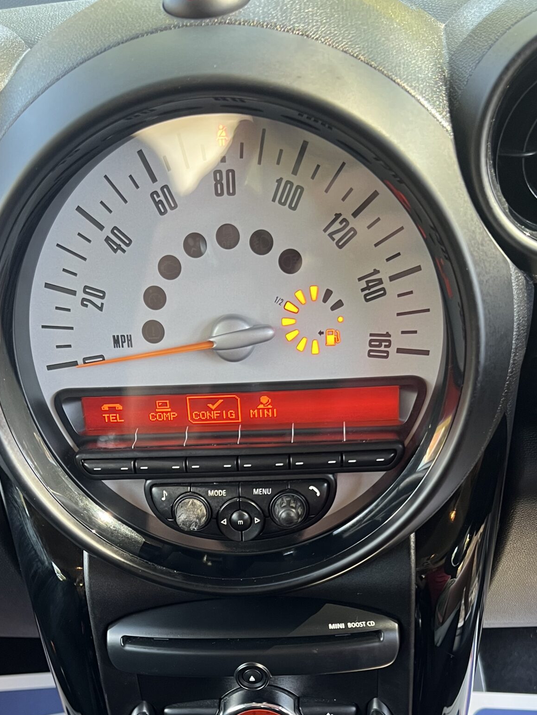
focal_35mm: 43
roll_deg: +0.6
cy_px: 591
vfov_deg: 41.6
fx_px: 889
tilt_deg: -36.9
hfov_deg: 33.6
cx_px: 271
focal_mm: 5.7
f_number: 1.5
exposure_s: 1/87
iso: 125
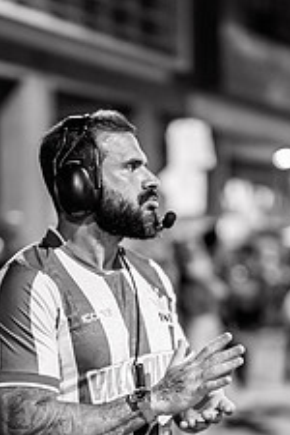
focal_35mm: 100
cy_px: 323
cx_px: 112
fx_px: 1208
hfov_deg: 13.7
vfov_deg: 20.3
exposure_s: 1/320
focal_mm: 50
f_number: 1.2
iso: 2000
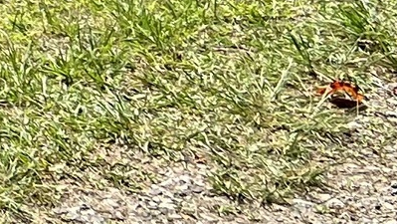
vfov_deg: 5.3
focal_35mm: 218
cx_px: -793
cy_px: -412
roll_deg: -0.6
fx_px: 2296
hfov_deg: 8.3
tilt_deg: -7.4
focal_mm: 5.7
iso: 50
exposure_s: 1/2208
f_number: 1.5
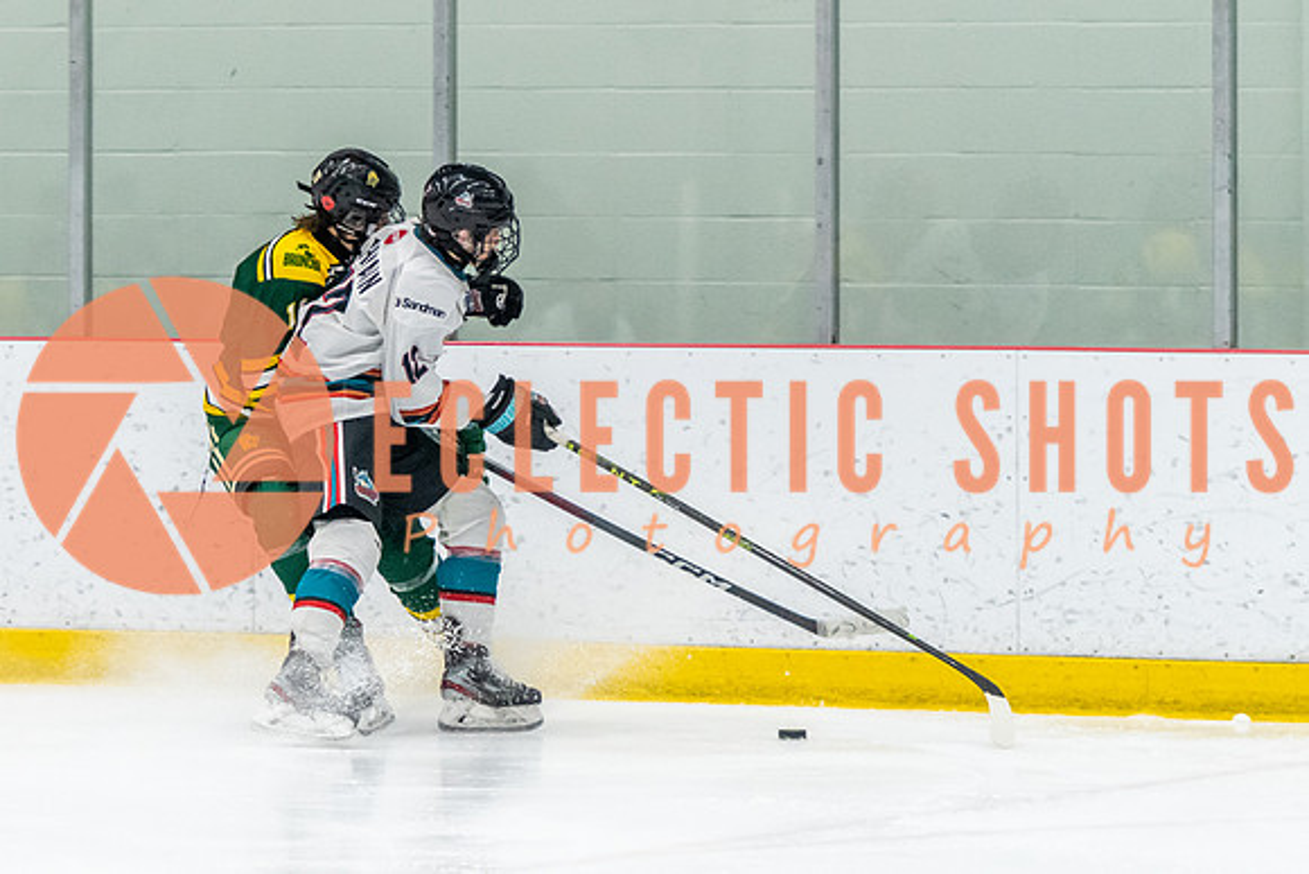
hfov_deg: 7.7
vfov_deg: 5.2
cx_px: 401
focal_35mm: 266
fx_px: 9676
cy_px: 419
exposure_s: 1/800
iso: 4000
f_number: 2.8
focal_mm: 150
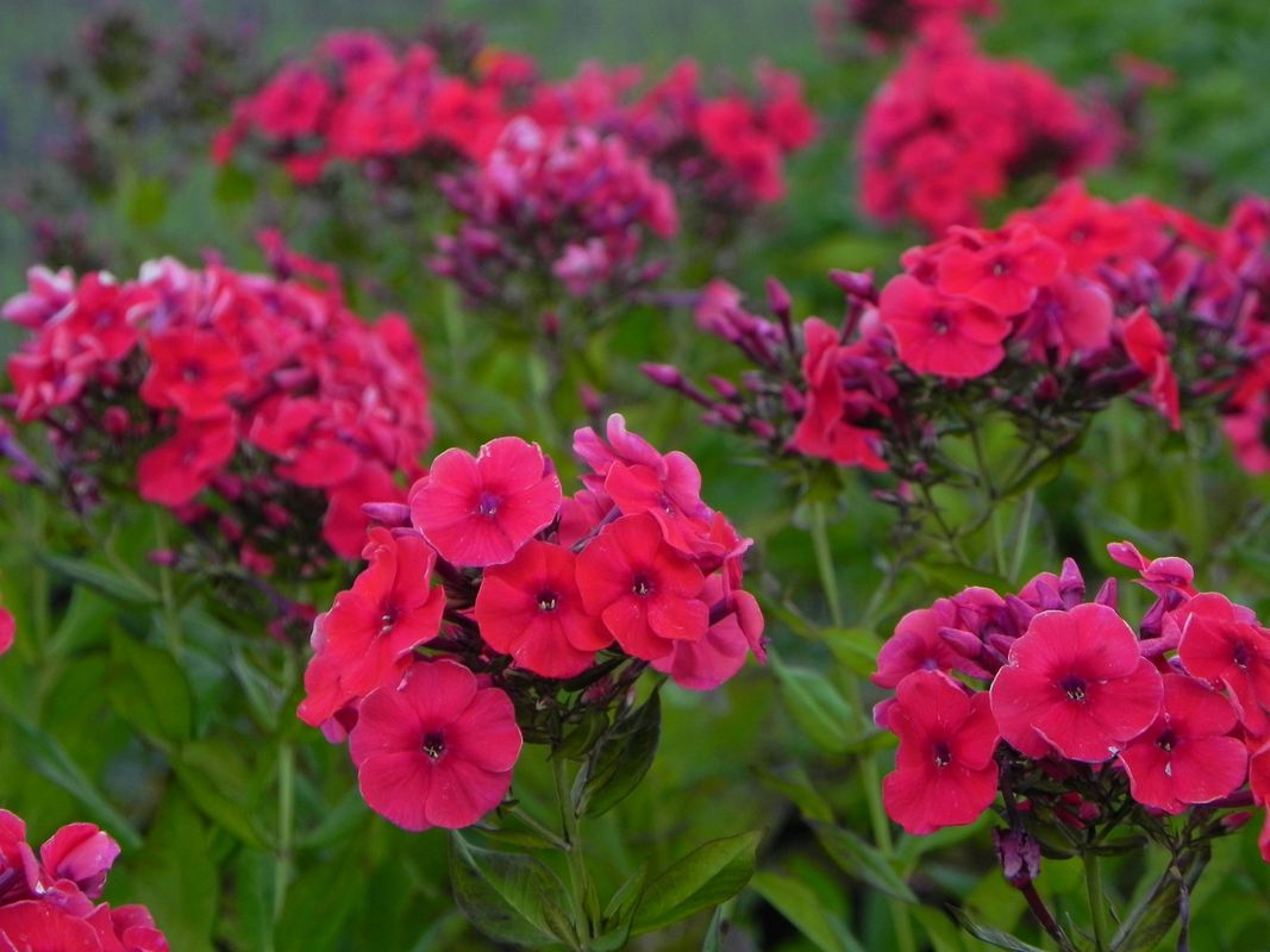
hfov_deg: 9.3
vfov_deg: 7.0
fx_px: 7777
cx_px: 635
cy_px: 476
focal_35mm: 212
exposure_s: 1/15
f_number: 5
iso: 160
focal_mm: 37.7
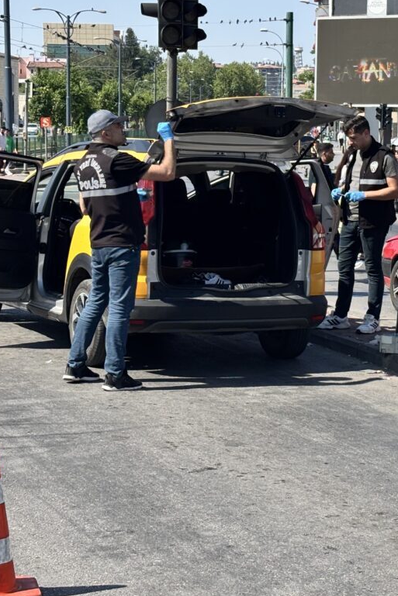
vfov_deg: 22.6
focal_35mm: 90
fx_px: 1492
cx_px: 316
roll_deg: -0.8
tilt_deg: -3.1
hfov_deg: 15.1
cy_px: 233
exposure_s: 1/2933
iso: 40
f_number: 1.6
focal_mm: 5.96
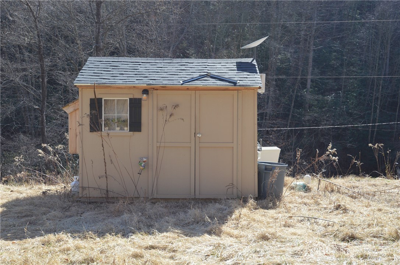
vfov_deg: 30.8
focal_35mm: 44
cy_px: 132
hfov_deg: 45.0
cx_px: 200
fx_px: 483
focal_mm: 29
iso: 100
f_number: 6.3
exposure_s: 1/160
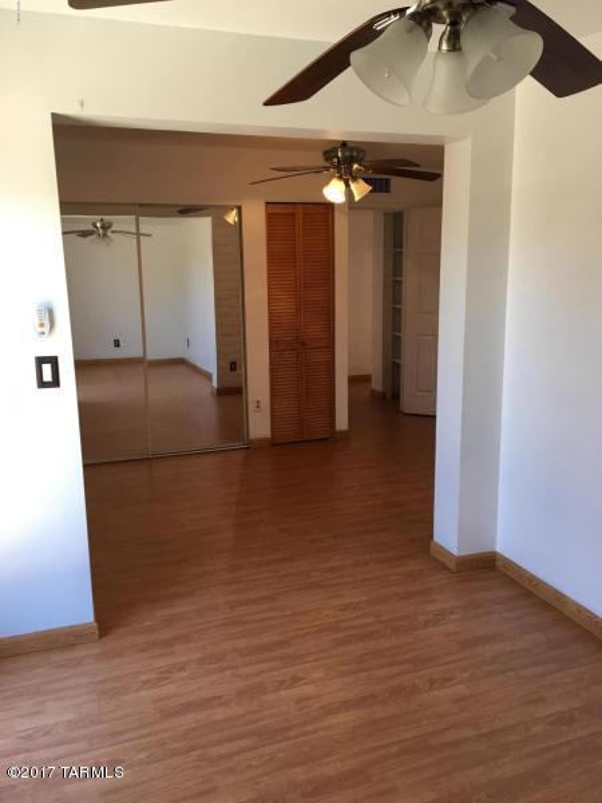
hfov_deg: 48.2
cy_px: 402
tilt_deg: -10.7
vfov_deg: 61.7
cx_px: 301
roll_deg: +1.0
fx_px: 672
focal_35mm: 29
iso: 40
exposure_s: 1/30
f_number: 2.2
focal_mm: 4.15
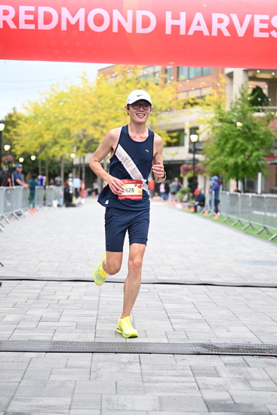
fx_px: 807
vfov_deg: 28.8
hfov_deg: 19.5
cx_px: 138
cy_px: 208
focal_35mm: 70
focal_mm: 70
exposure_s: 1/1250
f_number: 2.8
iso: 1600
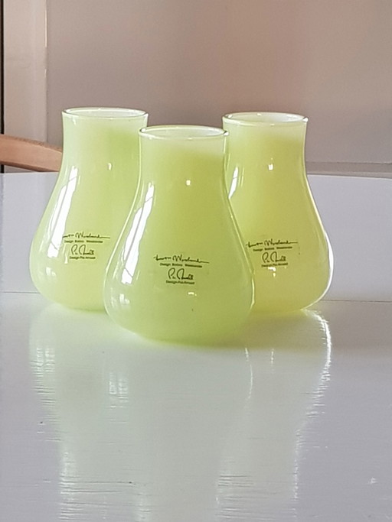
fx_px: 393
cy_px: 261
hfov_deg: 53.0
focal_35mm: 26
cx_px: 196
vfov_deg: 67.3
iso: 80
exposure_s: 1/50
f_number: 1.7
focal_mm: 4.2
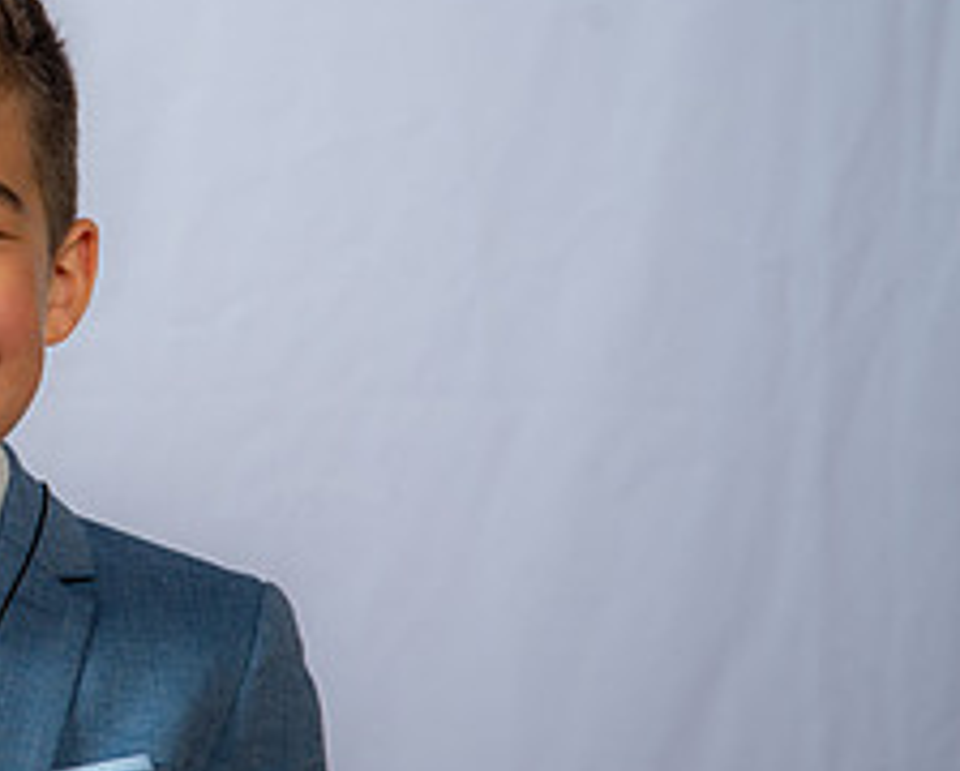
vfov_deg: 7.5
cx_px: -167
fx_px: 5863
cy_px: 557
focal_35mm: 206
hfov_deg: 9.2
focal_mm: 85
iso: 250
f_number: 6.3
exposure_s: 1/200
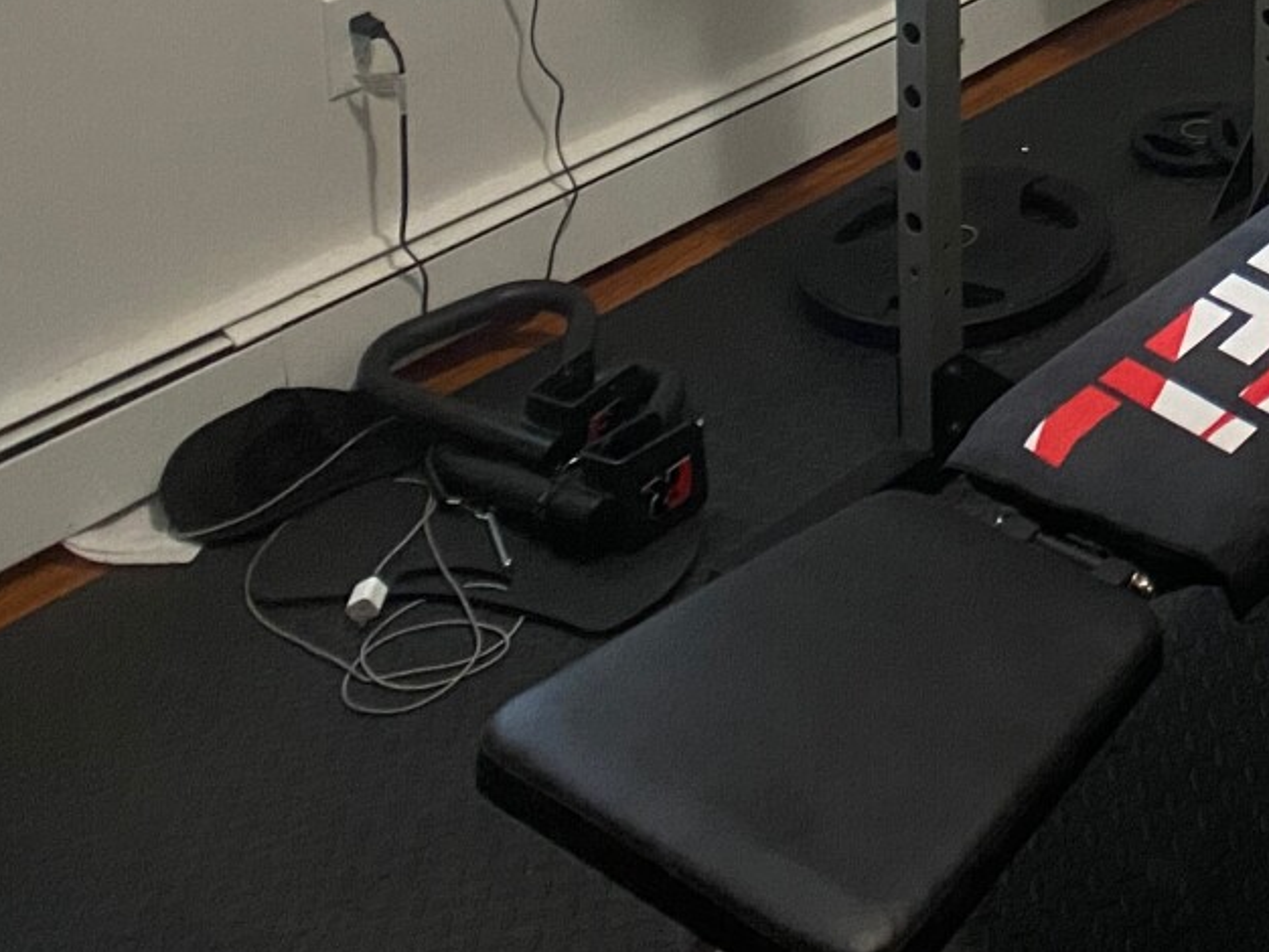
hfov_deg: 21.4
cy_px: -431
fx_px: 3117
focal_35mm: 85
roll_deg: -2.3
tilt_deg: -9.9
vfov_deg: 16.1
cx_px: 1512
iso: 400
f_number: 1.8
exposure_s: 1/60
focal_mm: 4.25
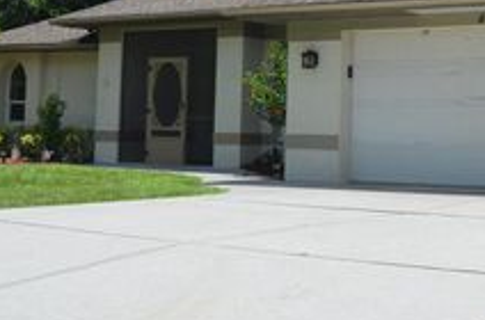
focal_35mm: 78
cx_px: 382
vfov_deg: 17.1
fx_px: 1048
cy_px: 17
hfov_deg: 25.6
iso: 100
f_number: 8
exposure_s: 1/250
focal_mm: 22
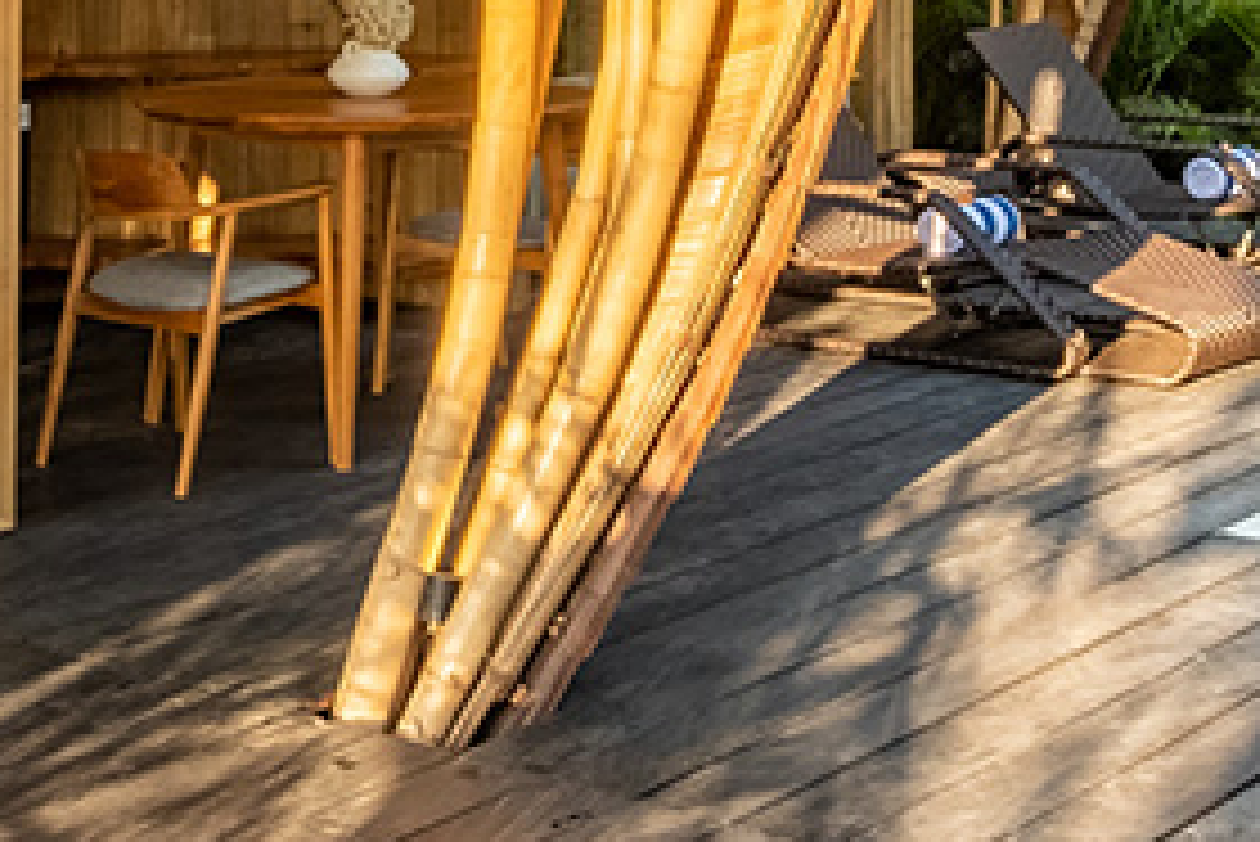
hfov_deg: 26.8
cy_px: -205
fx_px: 2626
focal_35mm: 75
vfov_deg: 17.3
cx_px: 400
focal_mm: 10
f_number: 9
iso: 320
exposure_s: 1/70
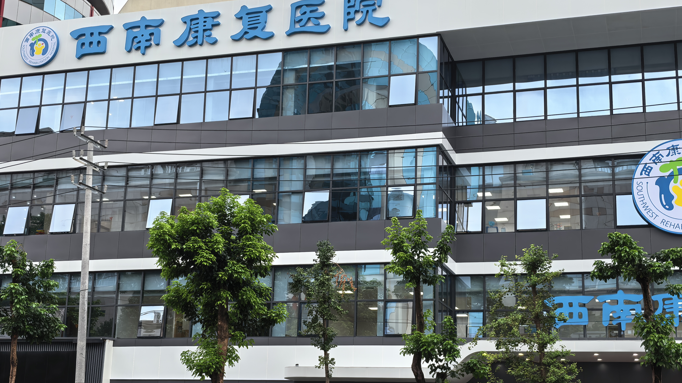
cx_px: 340
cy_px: 203
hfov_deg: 39.2
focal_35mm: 53
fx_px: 958
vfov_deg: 22.6
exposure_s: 1/421
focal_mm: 8.5
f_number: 1.6
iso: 50
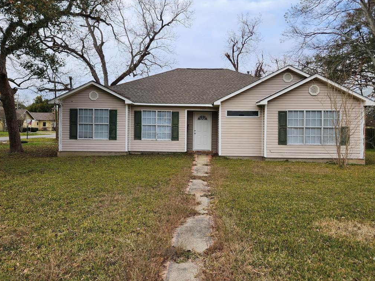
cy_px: 126
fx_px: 314
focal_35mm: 29
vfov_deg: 48.1
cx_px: 196
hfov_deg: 61.6
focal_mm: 5.4
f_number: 1.8
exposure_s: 1/453
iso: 20
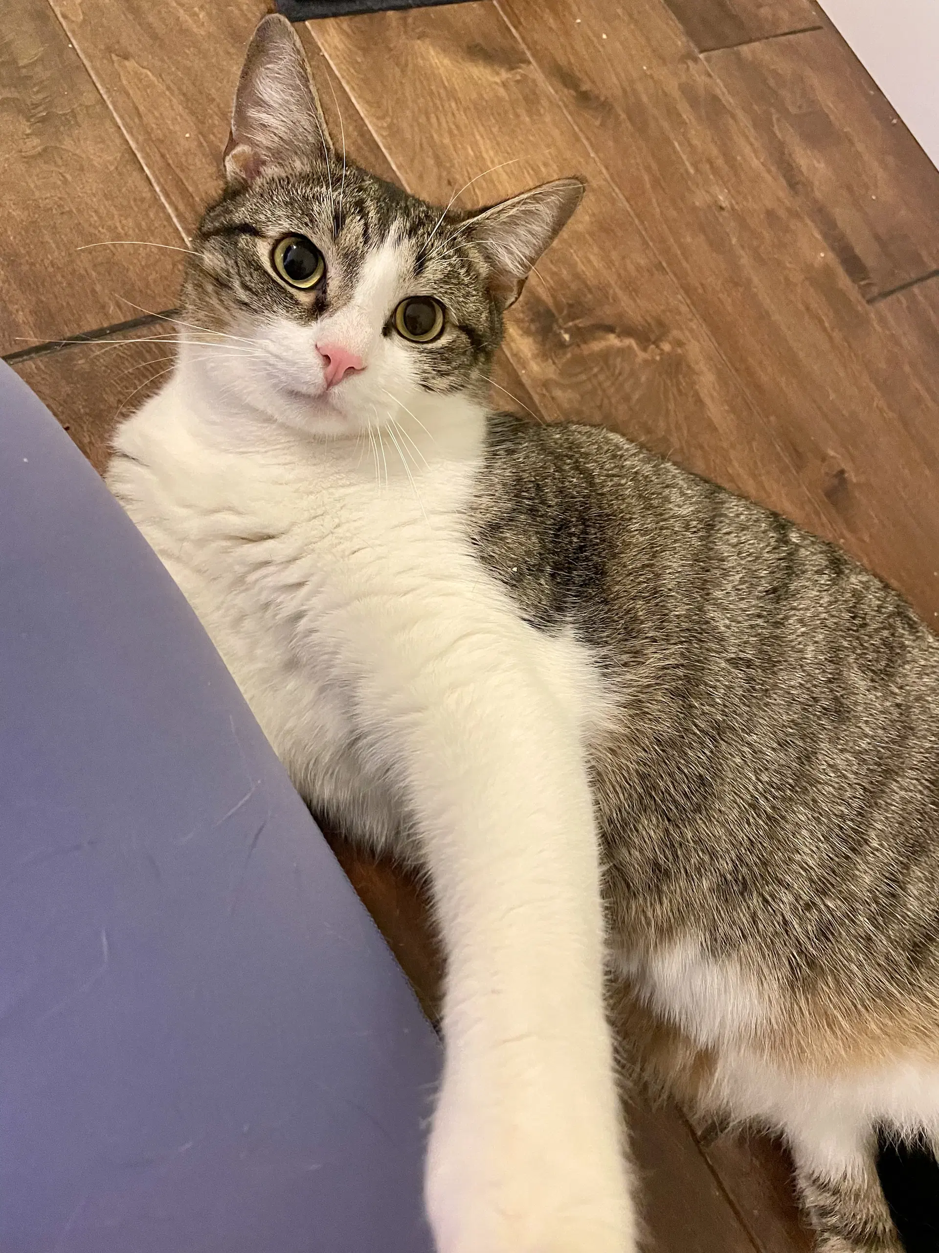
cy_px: 626
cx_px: 470
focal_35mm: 26
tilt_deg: -63.1
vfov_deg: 67.3
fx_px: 940
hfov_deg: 53.1
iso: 500
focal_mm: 4.2
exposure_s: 1/60
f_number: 1.6
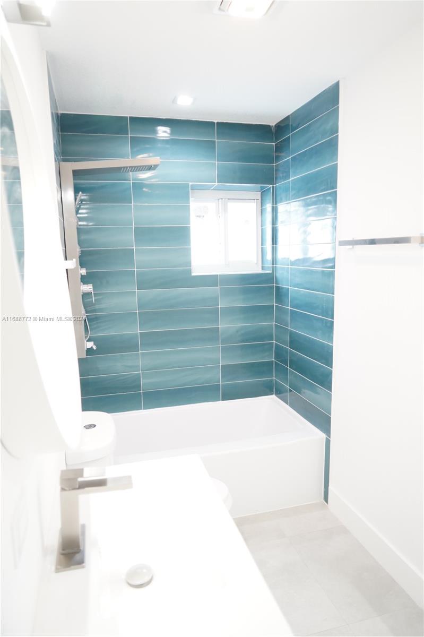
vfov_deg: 73.8
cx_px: 212
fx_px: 424
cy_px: 318
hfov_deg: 53.1
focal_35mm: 24
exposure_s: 1/30
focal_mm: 24
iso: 400
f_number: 3.5
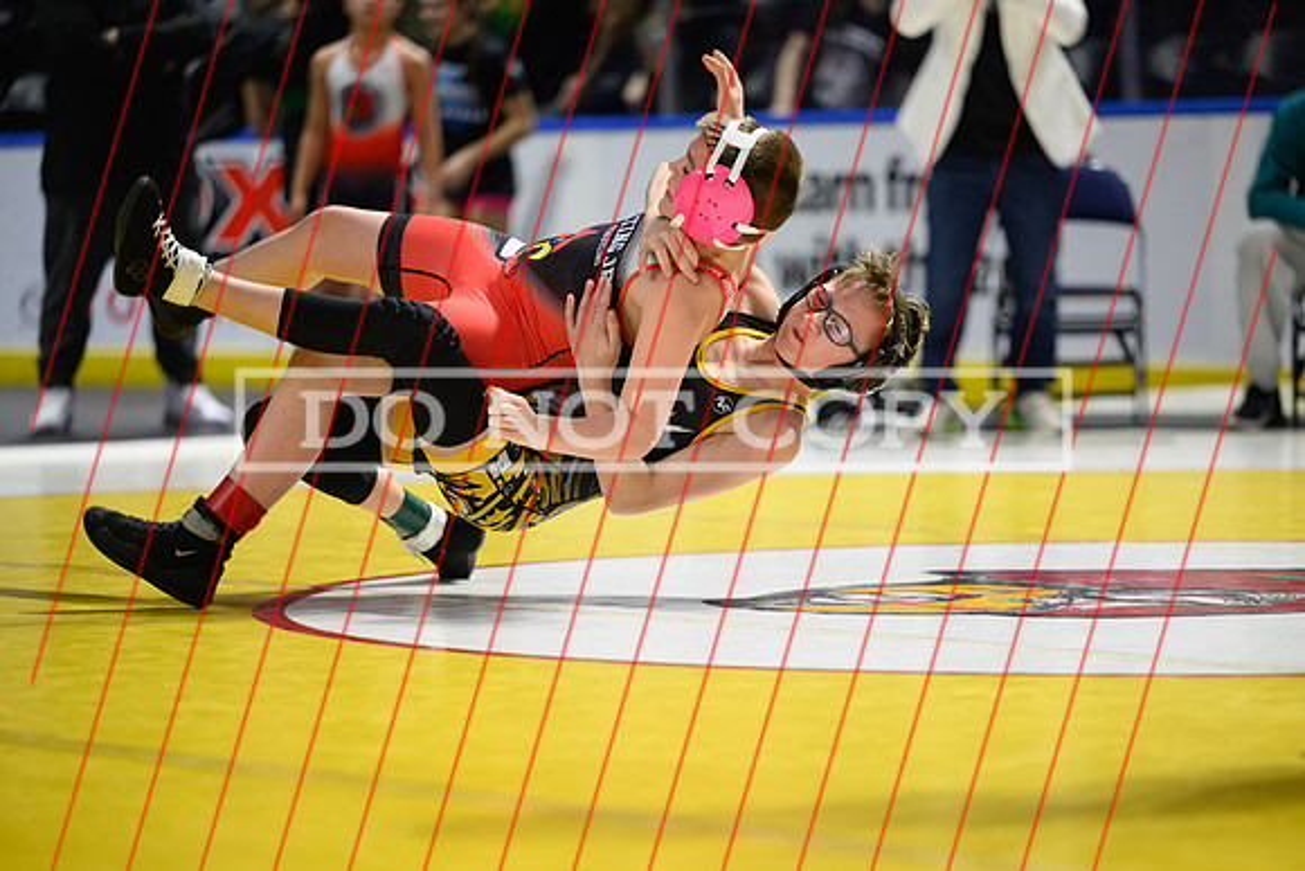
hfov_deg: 13.7
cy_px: 436
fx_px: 5439
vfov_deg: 9.2
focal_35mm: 150
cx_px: 652
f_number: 2.8
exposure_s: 1/800
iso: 2200
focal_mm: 150
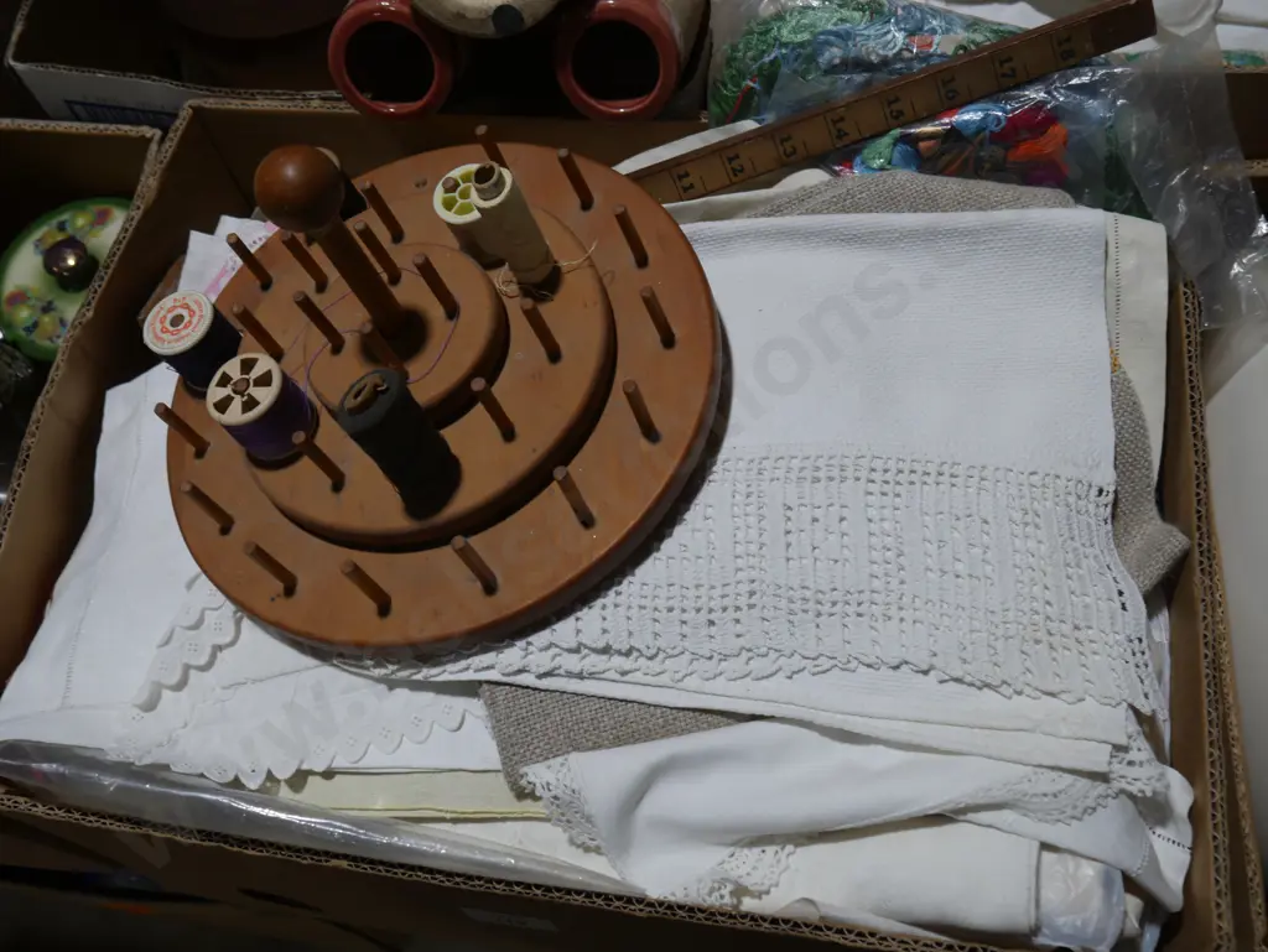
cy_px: 476
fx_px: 1246
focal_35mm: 34
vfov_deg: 41.8
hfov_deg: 53.9
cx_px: 634
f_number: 4.5
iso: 200
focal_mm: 17
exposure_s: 1/160
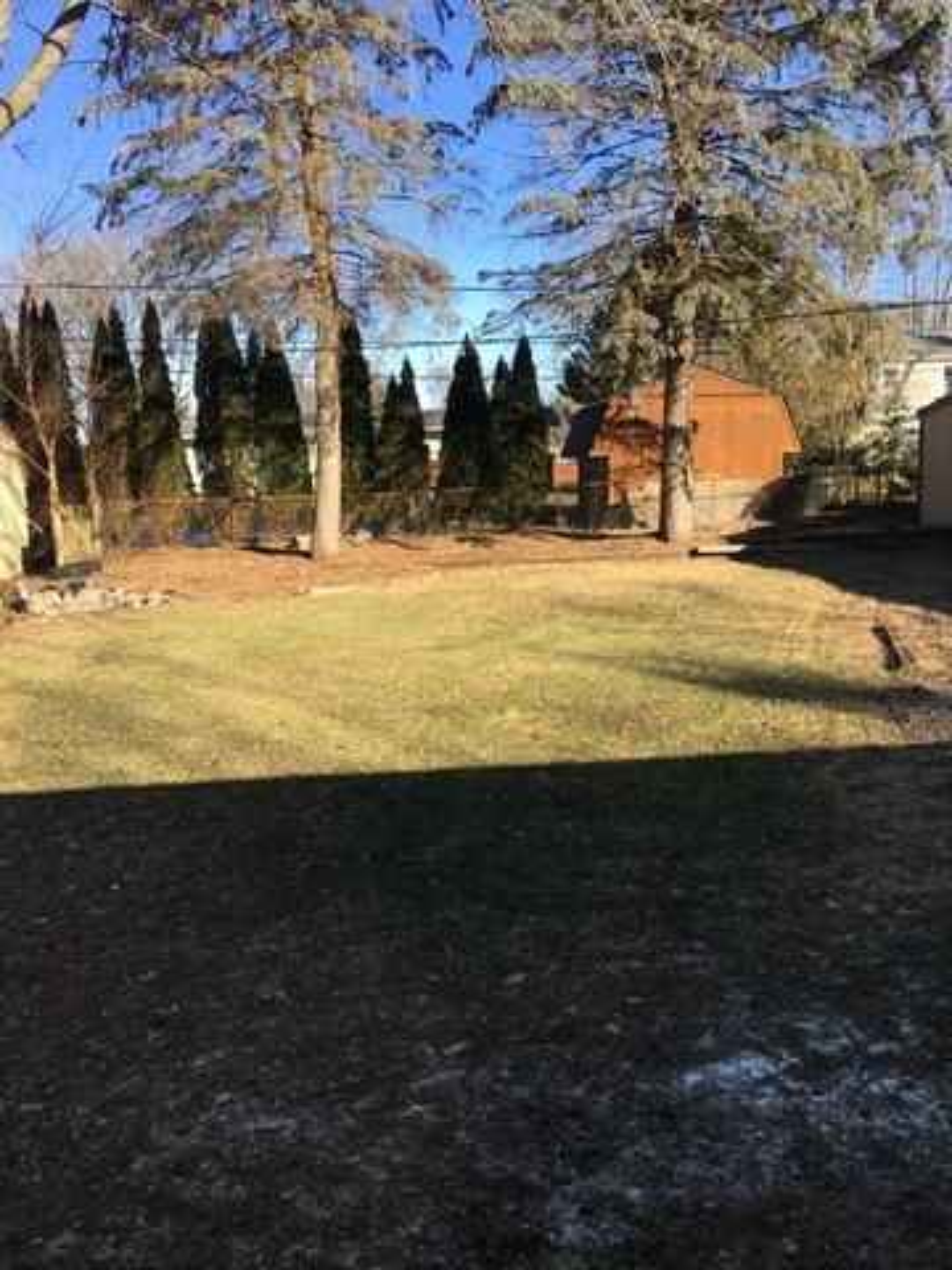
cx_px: 476
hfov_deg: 48.2
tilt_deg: -7.5
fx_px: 1063
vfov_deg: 61.7
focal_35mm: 29
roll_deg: +0.1
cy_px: 635
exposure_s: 1/496
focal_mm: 4.15
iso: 25
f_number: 2.2
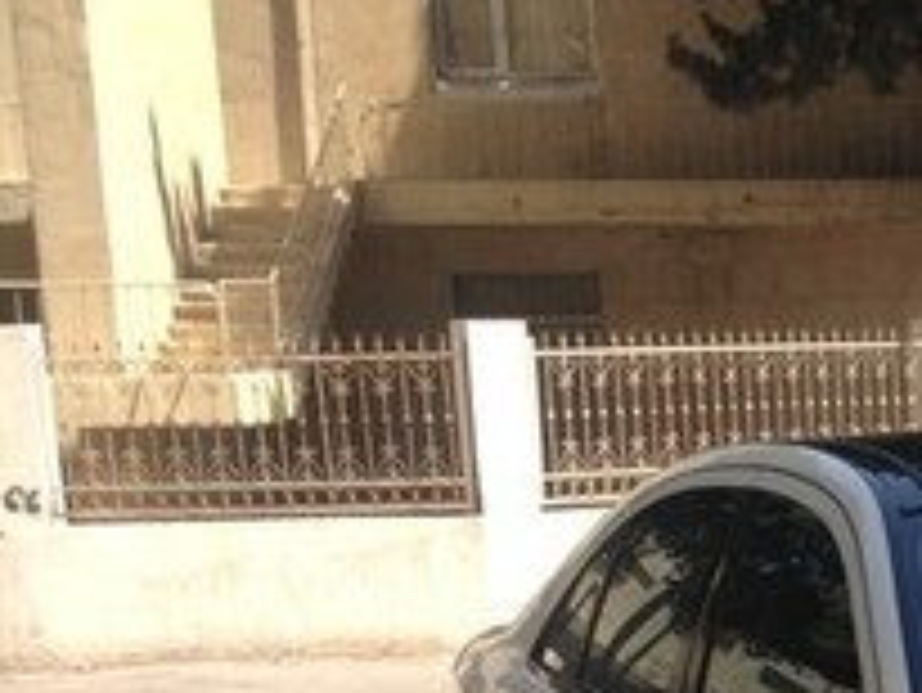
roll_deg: +1.3
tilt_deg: -14.1
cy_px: 992
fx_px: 2825
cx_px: 1111
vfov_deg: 13.3
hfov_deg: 17.6
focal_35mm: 106
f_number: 2.4
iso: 50
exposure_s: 1/742
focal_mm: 4.12
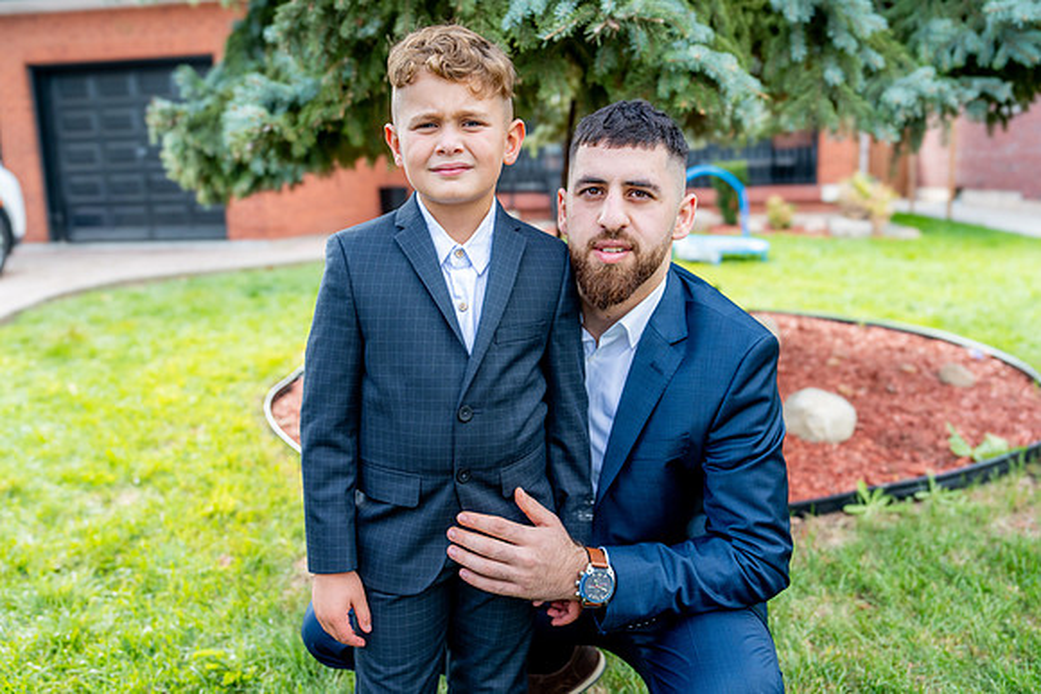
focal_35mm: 31
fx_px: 897
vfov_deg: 42.3
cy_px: 347
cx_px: 520
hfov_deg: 60.3
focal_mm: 31
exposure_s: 1/800
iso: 320
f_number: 2.8
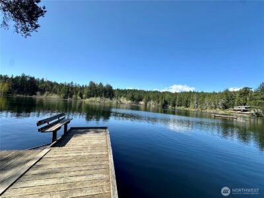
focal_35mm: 14
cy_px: 99
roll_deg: -4.2
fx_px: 107
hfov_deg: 102.1
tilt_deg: +2.7
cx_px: 132
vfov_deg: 85.7
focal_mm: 2.22
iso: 40
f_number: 2.2
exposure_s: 1/1453
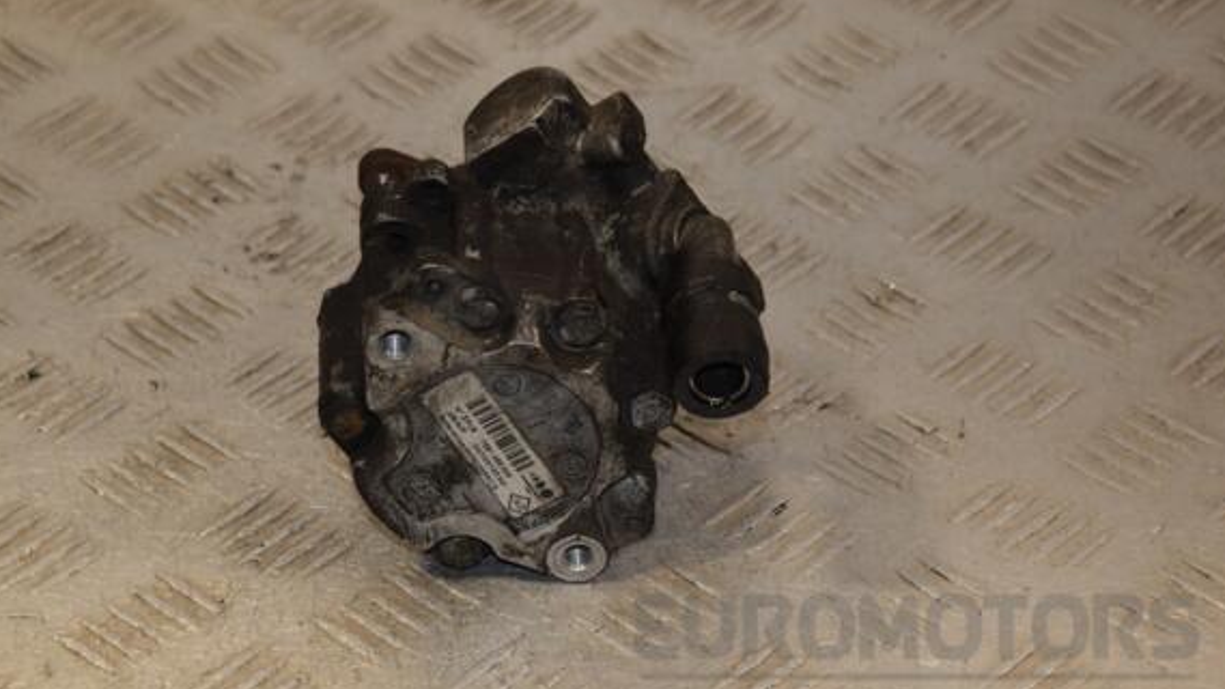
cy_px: 340
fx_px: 3768
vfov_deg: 10.4
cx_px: 594
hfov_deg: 18.5
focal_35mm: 116
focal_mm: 70
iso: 800
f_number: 7.1
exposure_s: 1/200
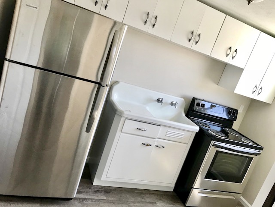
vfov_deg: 49.7
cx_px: 138
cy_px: 104
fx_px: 222
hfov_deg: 63.4
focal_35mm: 28
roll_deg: -19.5
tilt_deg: -13.2
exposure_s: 1/40
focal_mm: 3.99
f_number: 1.8
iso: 25
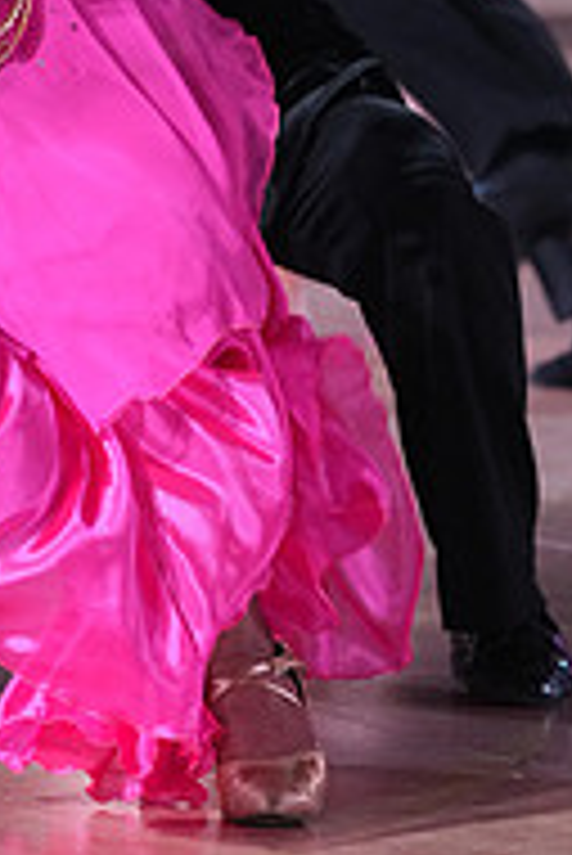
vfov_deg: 4.8
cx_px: -133
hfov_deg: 3.2
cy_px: -302
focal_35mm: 428
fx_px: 10181
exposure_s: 1/250
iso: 2500
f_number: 5
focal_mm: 140
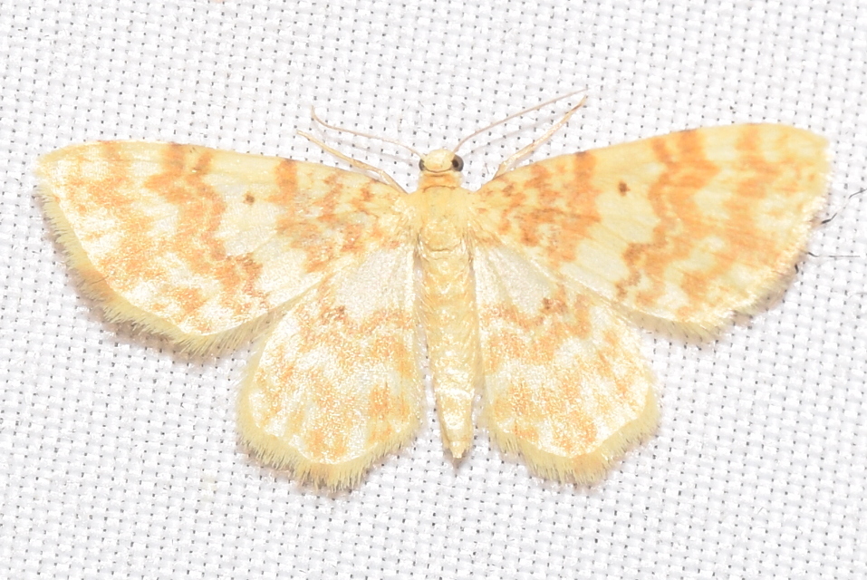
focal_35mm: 210
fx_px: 5062
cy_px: 290
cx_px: 434
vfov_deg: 6.6
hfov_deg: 9.8
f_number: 13
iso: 100
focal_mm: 140
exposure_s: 1/60
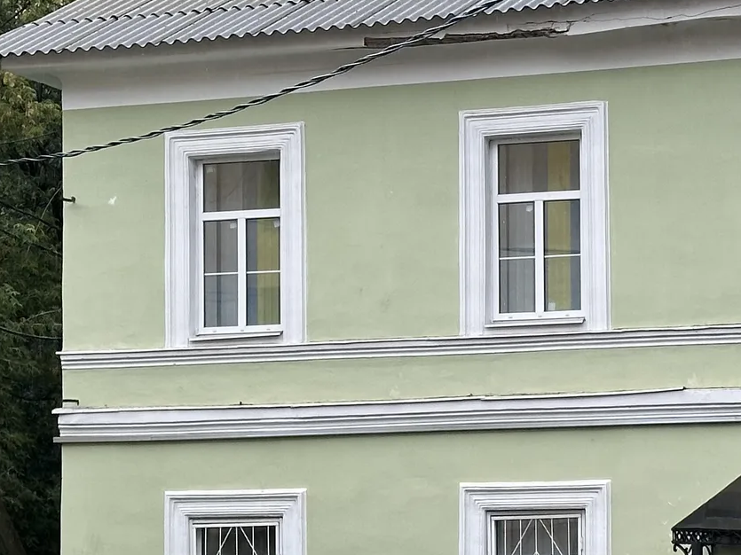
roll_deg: +0.7
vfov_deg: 10.7
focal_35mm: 138
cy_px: 477
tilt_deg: +0.9
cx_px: 507
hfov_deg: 14.3
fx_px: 2954
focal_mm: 6.86
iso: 50
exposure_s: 1/203
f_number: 1.78
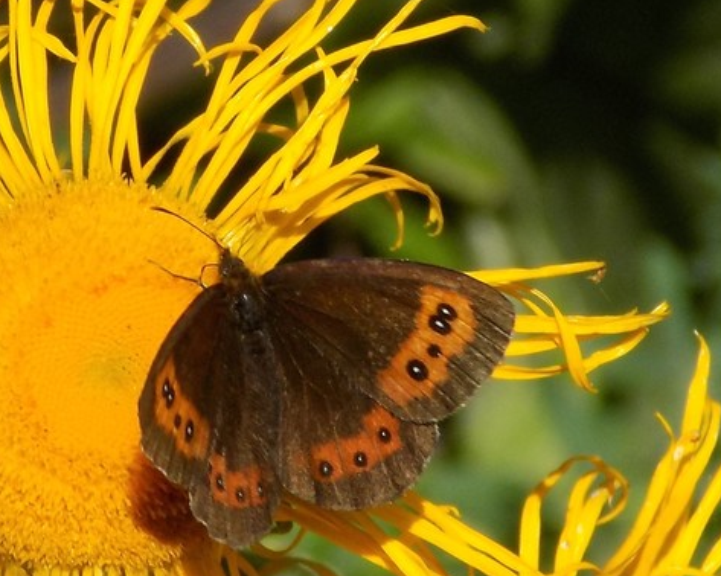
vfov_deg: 3.4
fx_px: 9726
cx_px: 327
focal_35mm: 456
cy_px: 277
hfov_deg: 4.2
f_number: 5.7
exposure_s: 1/320
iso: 80
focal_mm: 46
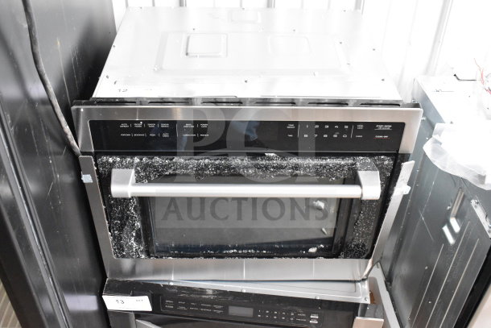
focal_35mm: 39
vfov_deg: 34.2
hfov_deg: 49.5
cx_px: 246
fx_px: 532
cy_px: 164
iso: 6400
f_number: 8
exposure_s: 1/250
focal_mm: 26
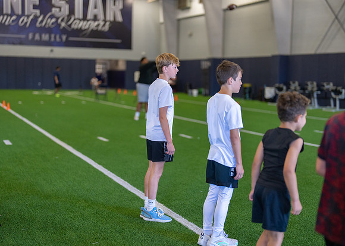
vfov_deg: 26.5
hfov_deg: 36.6
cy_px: 123
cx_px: 172
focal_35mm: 53
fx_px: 522
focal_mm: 50
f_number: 1.2
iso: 1250
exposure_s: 1/1000
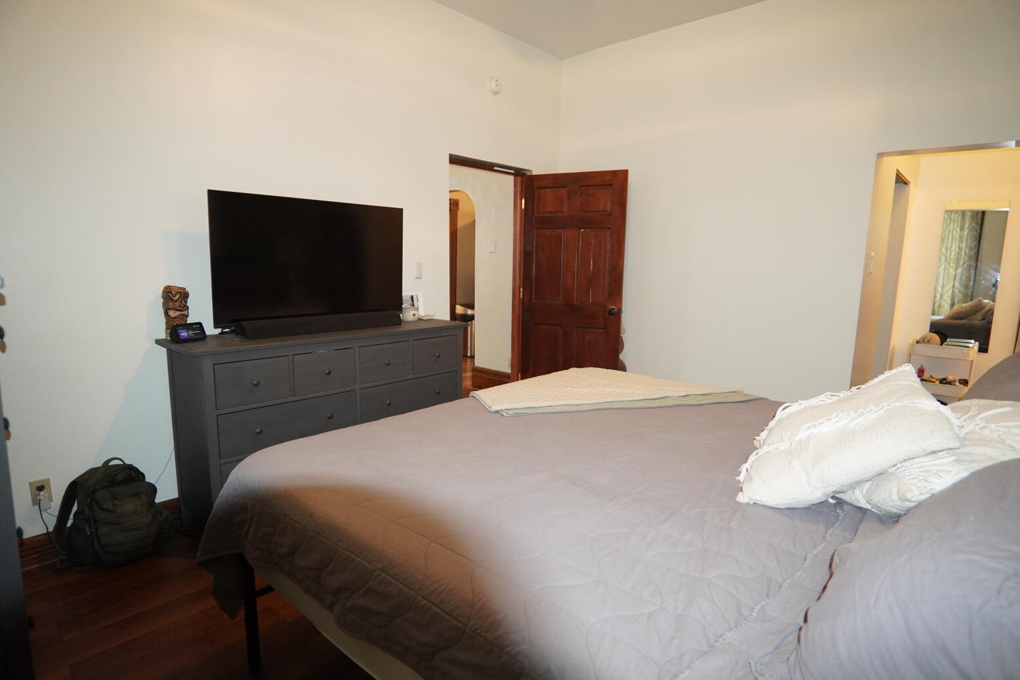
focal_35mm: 18
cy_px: 340
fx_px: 510
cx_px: 510
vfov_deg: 67.4
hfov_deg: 90.0
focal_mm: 12
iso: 1250
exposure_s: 1/160
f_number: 2.2
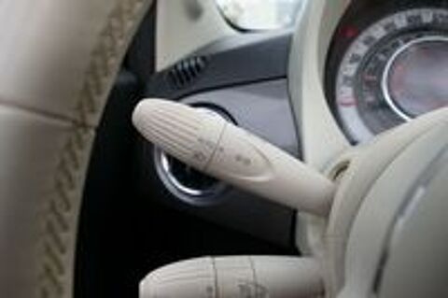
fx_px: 311
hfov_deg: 71.6
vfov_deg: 51.2
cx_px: 224
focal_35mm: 25
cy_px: 149
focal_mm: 9.12
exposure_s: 1/250
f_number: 2.8
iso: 125
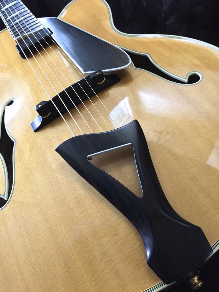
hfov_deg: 48.2
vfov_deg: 61.7
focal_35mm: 29
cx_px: 110
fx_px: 245
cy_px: 146
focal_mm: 4.15
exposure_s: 1/15
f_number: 2.2
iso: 320
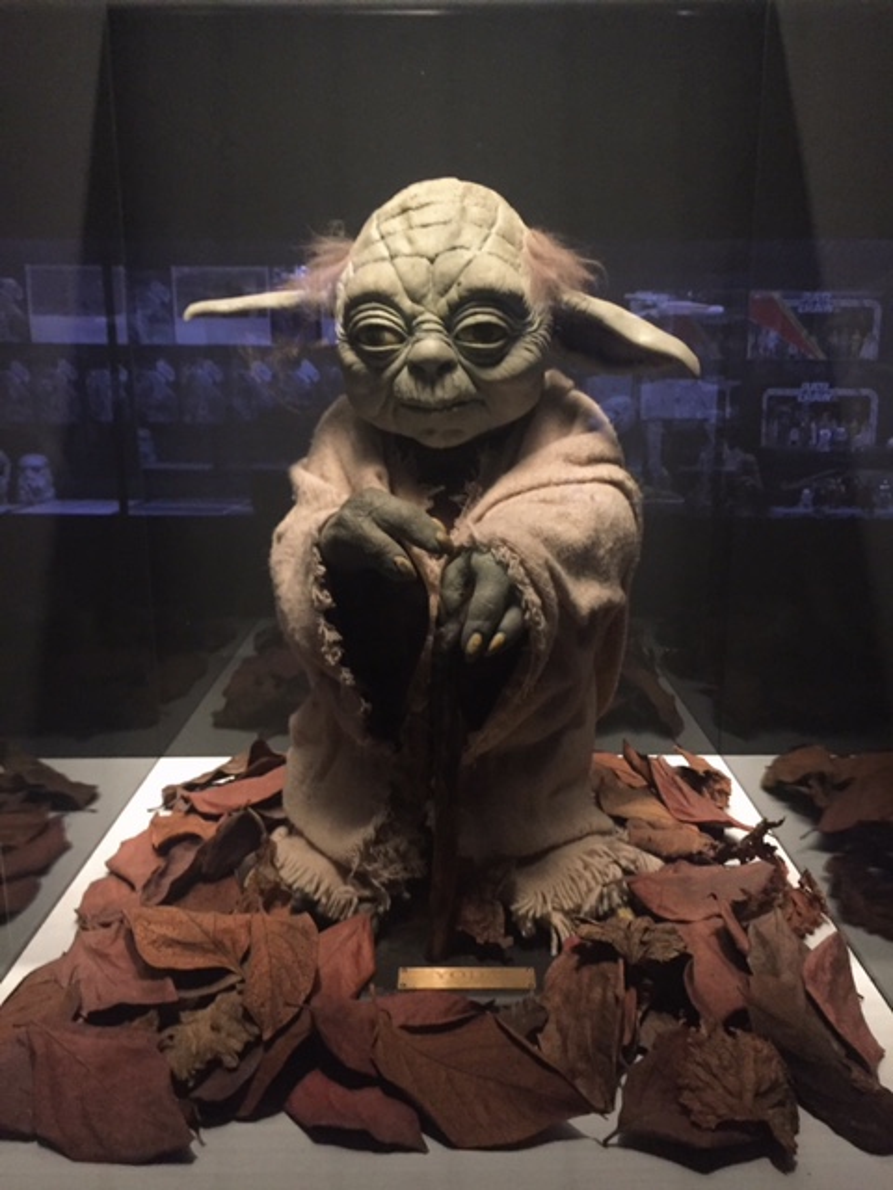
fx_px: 997
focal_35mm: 29
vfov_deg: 61.7
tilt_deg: -15.2
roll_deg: +1.0
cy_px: 595
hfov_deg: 48.2
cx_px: 446
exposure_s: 1/17
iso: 500
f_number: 2.2
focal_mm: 4.15
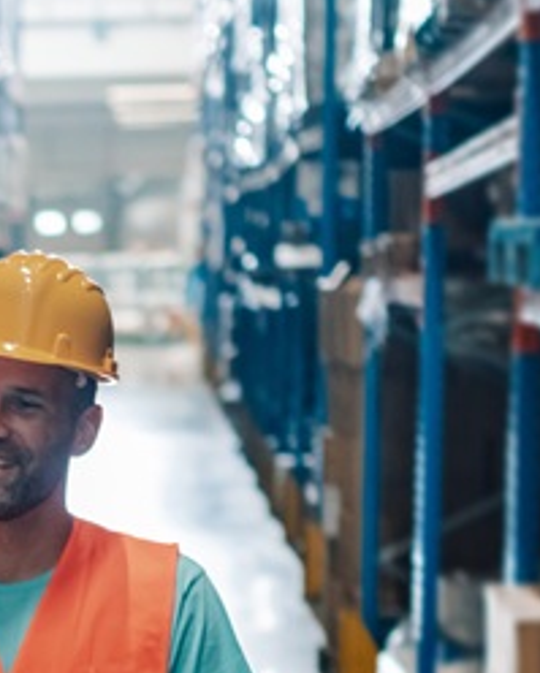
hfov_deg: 9.0
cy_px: 852
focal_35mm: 166
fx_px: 3310
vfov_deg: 11.3
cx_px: -353
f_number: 1.4
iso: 400
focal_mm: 35
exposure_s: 1/160
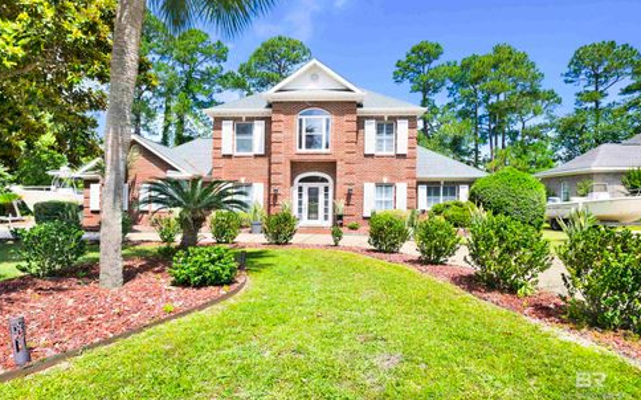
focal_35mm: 20
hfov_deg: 85.1
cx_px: 314
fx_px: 349
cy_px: 197
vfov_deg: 59.6
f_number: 11
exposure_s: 1/320
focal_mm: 19
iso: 400
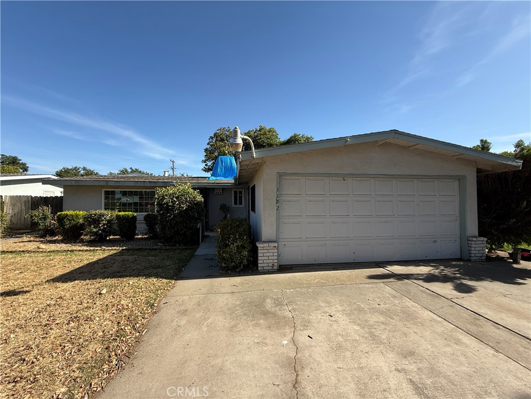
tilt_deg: +1.1
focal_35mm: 14
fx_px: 215
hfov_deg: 102.1
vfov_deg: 85.7
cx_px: 266
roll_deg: -0.5
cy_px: 200
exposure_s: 1/1050
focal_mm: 2.22
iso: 50
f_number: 2.2
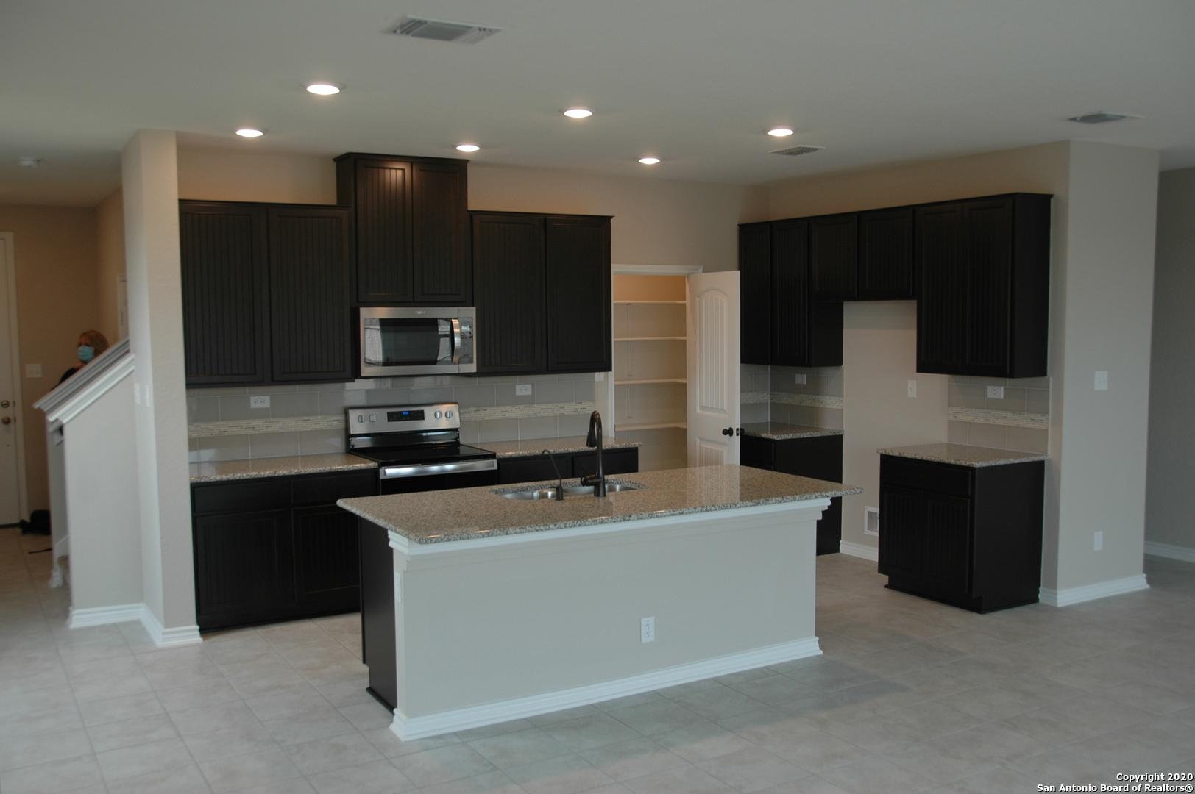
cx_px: 598
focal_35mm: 33
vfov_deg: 39.9
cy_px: 397
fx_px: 1095
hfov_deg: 57.3
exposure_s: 1/50
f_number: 3.8
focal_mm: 22
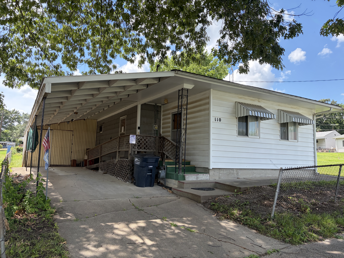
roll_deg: -1.0
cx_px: 172
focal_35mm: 26
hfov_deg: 67.3
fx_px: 258
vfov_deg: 53.1
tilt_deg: +6.7
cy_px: 129
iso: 64
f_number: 1.6
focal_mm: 5.96
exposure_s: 1/1117
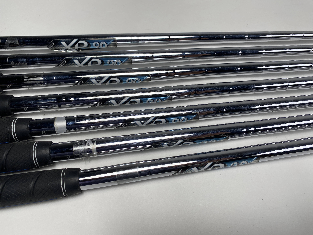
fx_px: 235
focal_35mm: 26
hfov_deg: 67.3
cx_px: 156
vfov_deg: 53.1
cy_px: 118
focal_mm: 4.25
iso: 32
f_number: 1.8
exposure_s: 1/384
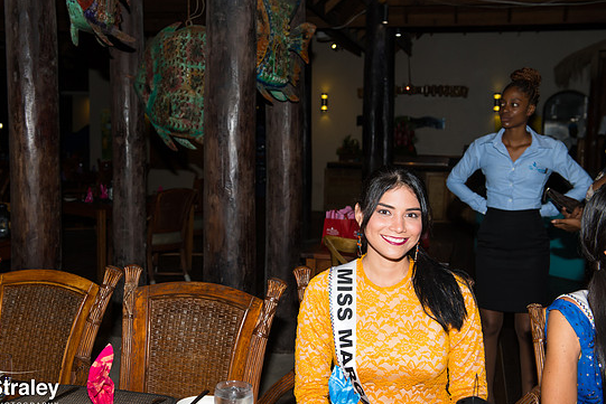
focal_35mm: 45
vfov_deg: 29.9
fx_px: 758
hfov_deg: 43.6
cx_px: 283
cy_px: 204
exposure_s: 1/100
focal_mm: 42
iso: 400
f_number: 5.6
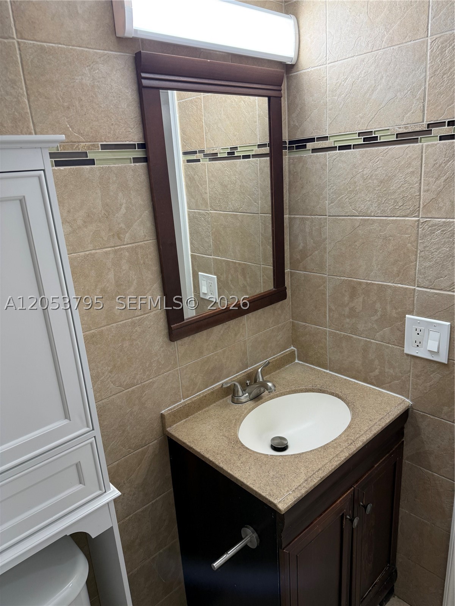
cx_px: 228
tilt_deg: -16.4
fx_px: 421
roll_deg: +4.2
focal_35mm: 24
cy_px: 303
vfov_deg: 71.6
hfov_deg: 56.8
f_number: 1.78
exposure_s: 1/120
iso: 125
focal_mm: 6.76
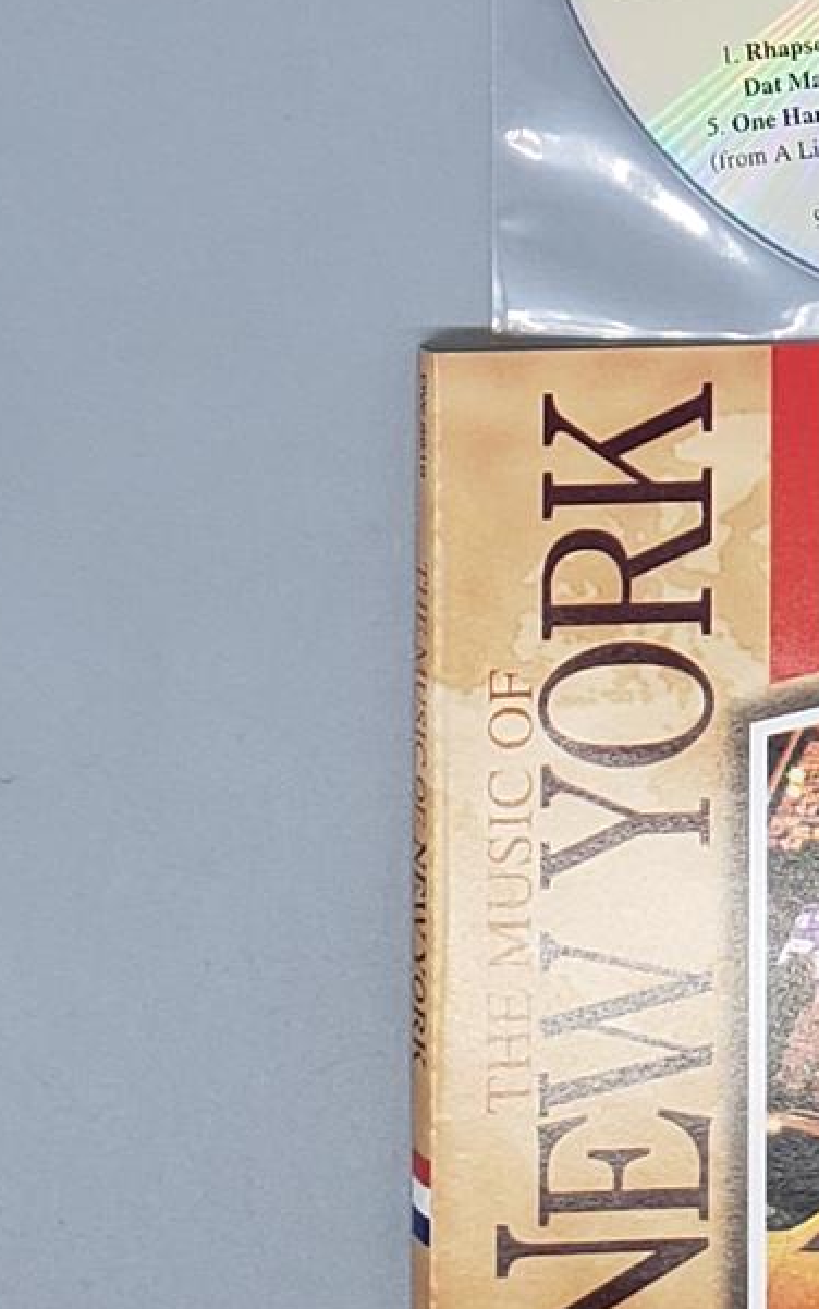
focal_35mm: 77
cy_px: -257
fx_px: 2748
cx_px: 1026
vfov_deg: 24.3
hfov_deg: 16.2
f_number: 2.4
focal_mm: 4.3
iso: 50
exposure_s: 1/279
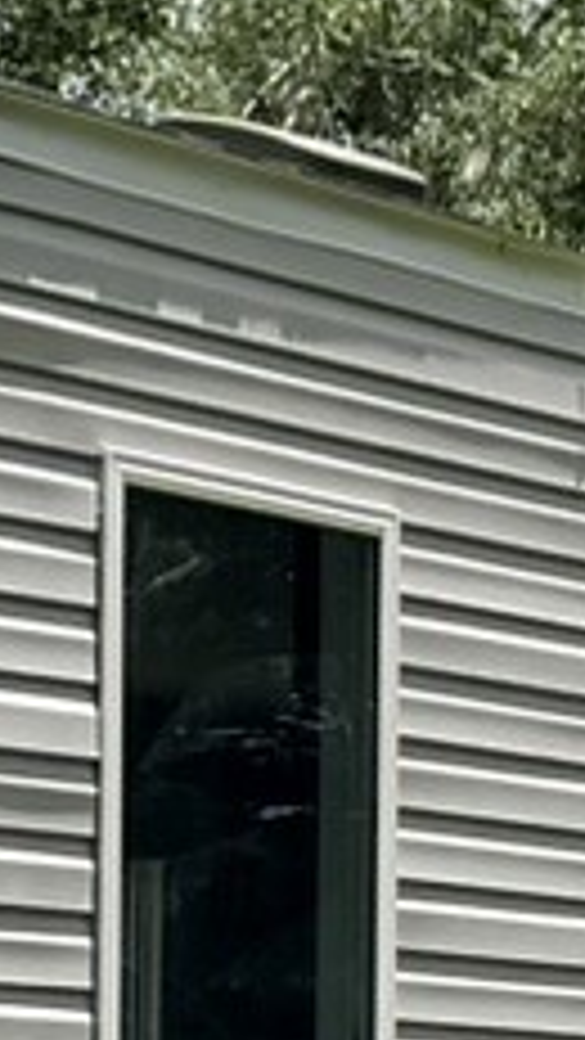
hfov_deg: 5.2
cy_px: 1013
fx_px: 6395
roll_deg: -0.7
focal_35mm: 232
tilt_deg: +2.6
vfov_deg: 9.2
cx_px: 806
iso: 80
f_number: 1.78
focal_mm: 6.76
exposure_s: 1/3584
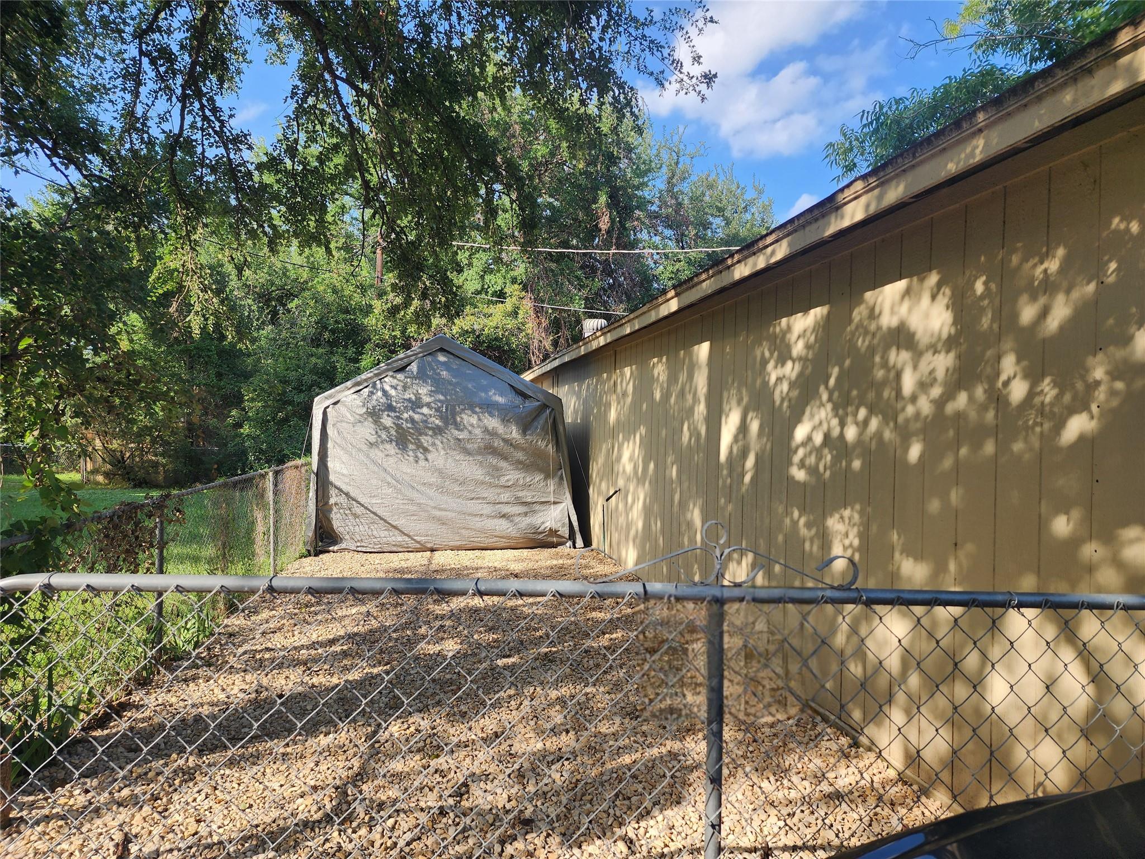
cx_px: 572
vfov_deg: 58.9
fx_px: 761
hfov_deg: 73.9
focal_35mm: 23
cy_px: 430
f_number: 1.8
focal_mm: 6.4
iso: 12
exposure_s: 1/294
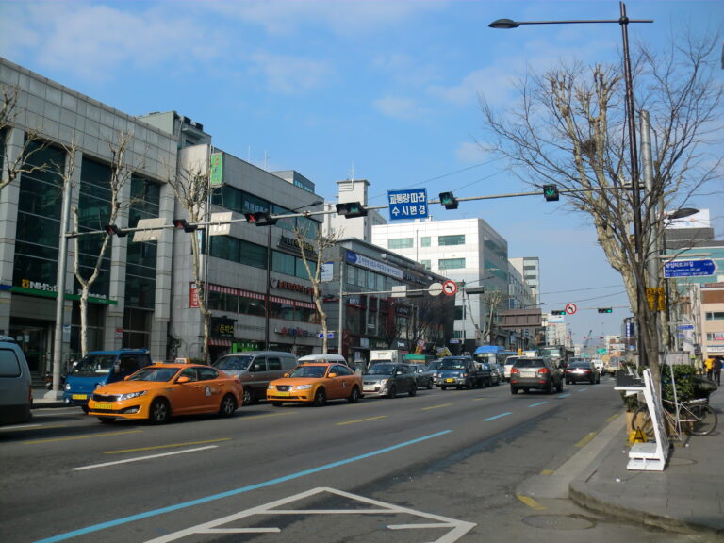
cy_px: 272
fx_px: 732
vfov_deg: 40.7
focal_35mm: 35
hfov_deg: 52.6
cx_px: 362
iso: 64
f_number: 7.8
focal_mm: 6.3
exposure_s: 1/160
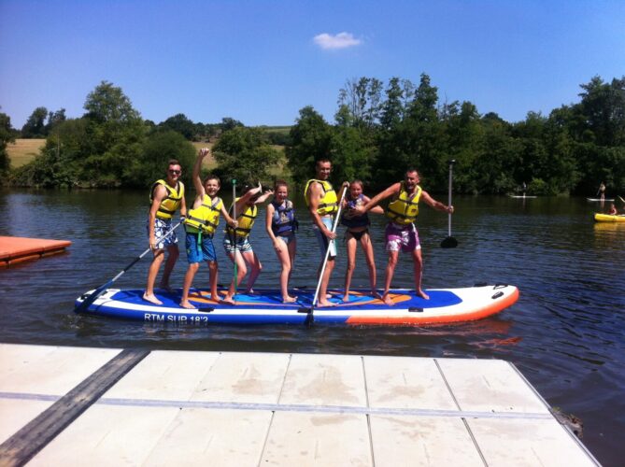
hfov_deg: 52.7
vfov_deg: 40.6
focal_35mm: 35
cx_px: 312
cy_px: 234
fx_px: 631
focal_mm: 3.85
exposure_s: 1/1588
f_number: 2.8
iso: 80
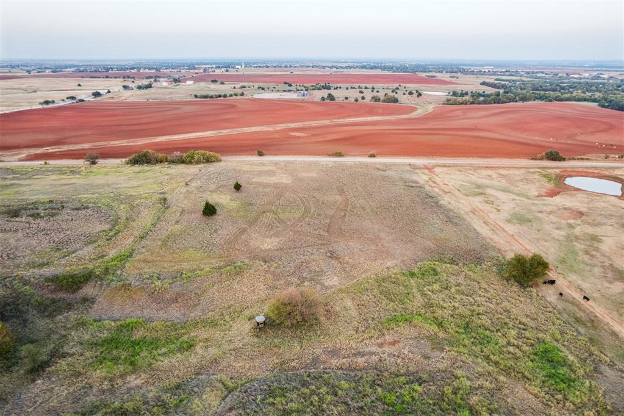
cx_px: 312
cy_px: 208
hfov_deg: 78.6
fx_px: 381
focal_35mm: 22
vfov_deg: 57.2
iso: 150
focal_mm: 8.4
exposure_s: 1/100
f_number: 2.8
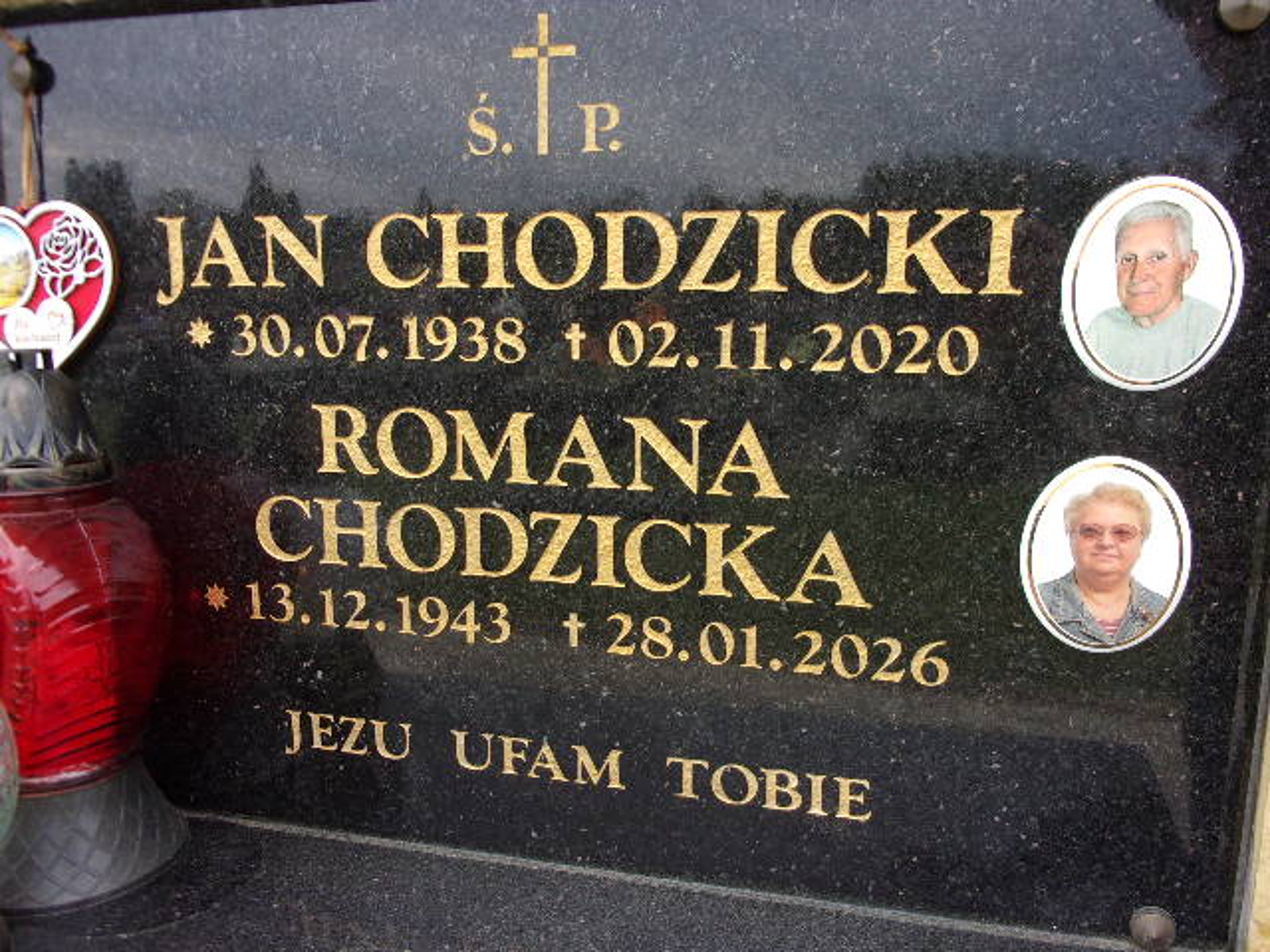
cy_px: 476
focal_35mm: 28
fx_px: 1027
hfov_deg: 63.4
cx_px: 635
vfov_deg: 49.7
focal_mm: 5.1
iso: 80
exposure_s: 1/90
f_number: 3.9
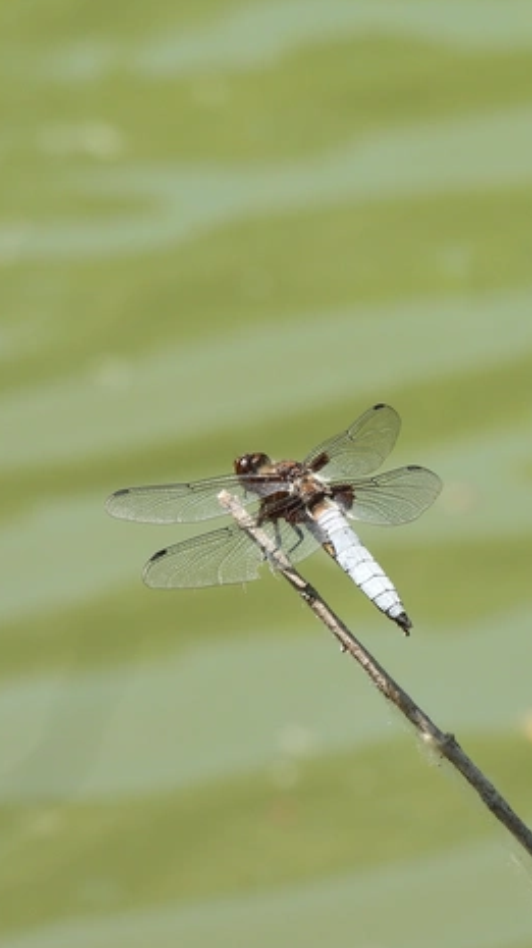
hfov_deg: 1.0
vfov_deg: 1.8
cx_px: 347
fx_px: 30143
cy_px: 483
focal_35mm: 1200
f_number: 6.3
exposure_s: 1/200
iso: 100
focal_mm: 143
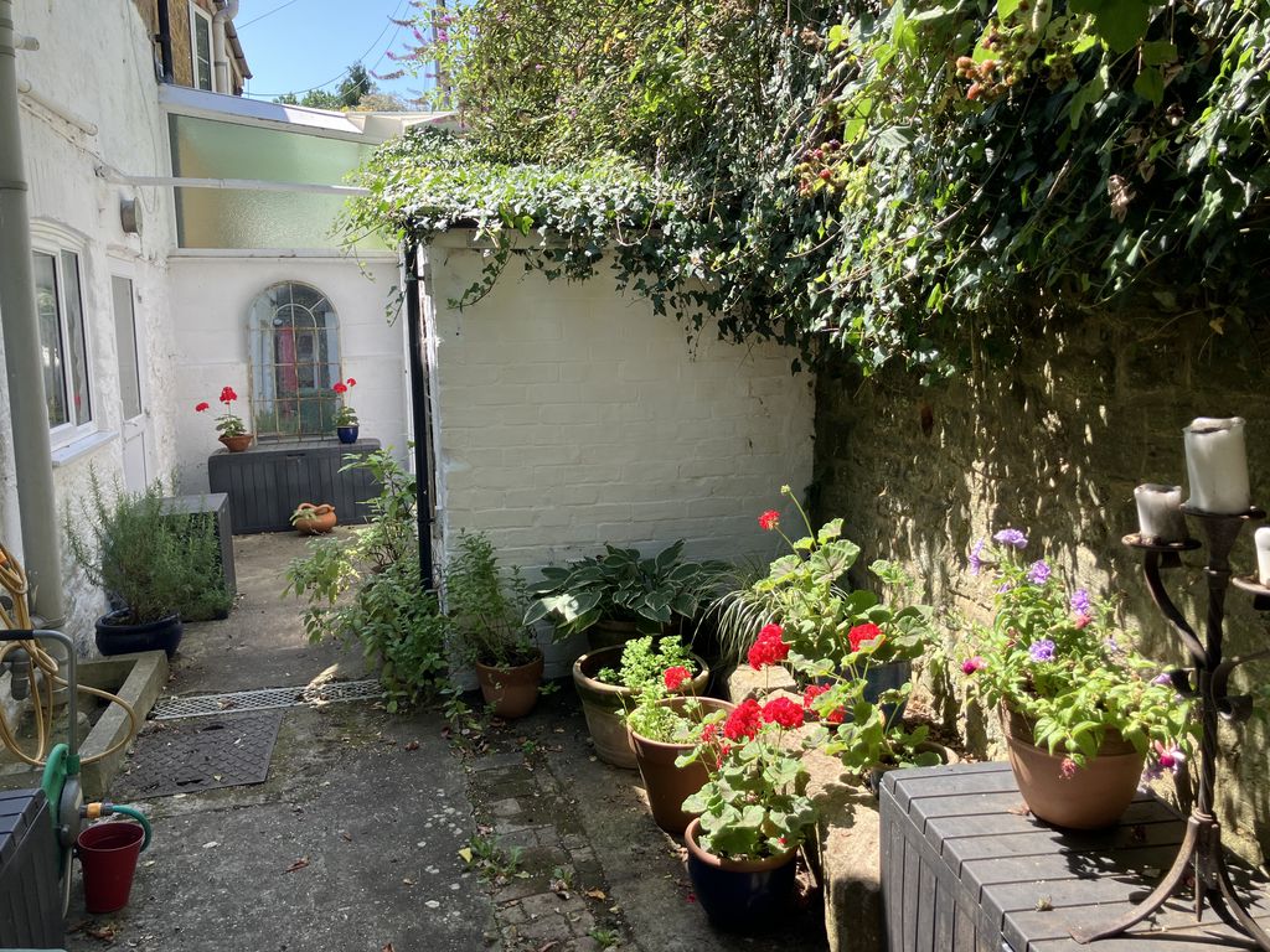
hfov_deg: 63.4
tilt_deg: -8.5
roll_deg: +1.3
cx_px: 635
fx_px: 1027
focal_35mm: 28
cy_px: 476
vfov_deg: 49.7
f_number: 1.8
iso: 32
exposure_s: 1/326
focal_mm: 3.99
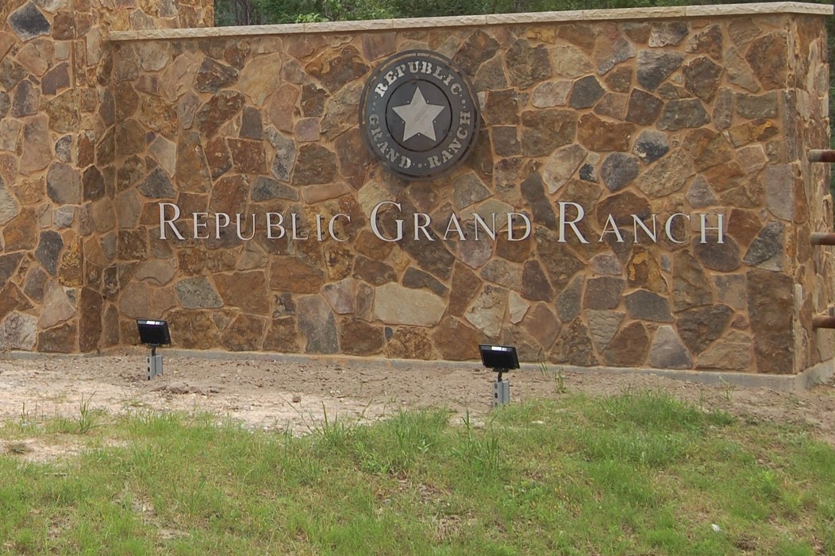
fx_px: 2156
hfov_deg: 21.5
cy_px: 29
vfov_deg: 14.5
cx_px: 101
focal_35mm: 93
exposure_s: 1/500
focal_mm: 30
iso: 220
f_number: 5.6
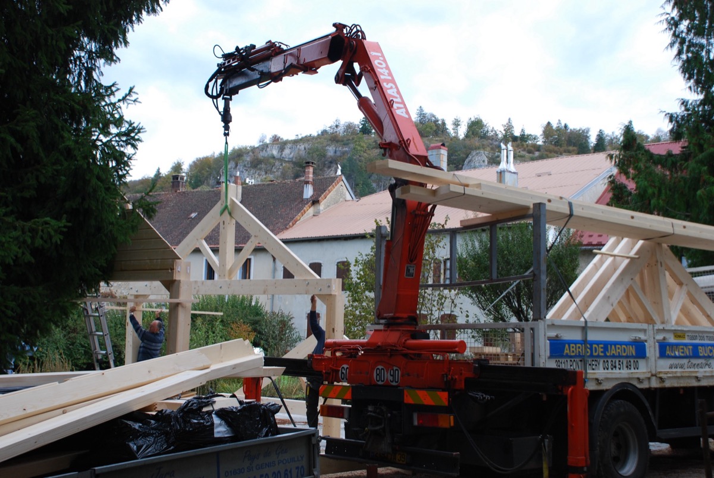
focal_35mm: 46
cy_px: 239
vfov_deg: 29.0
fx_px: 923
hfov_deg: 42.3
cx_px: 357
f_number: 5.6
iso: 200
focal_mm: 31
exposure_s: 1/60
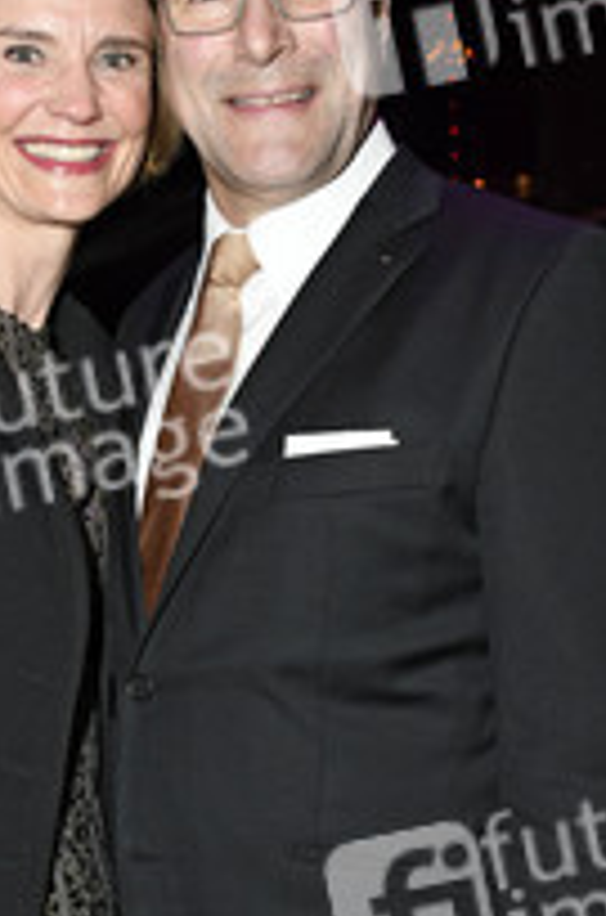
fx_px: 1396
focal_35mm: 55
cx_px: 148
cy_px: 665
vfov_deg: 35.7
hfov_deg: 24.2
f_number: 6.3
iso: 1250
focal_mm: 28
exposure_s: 1/160
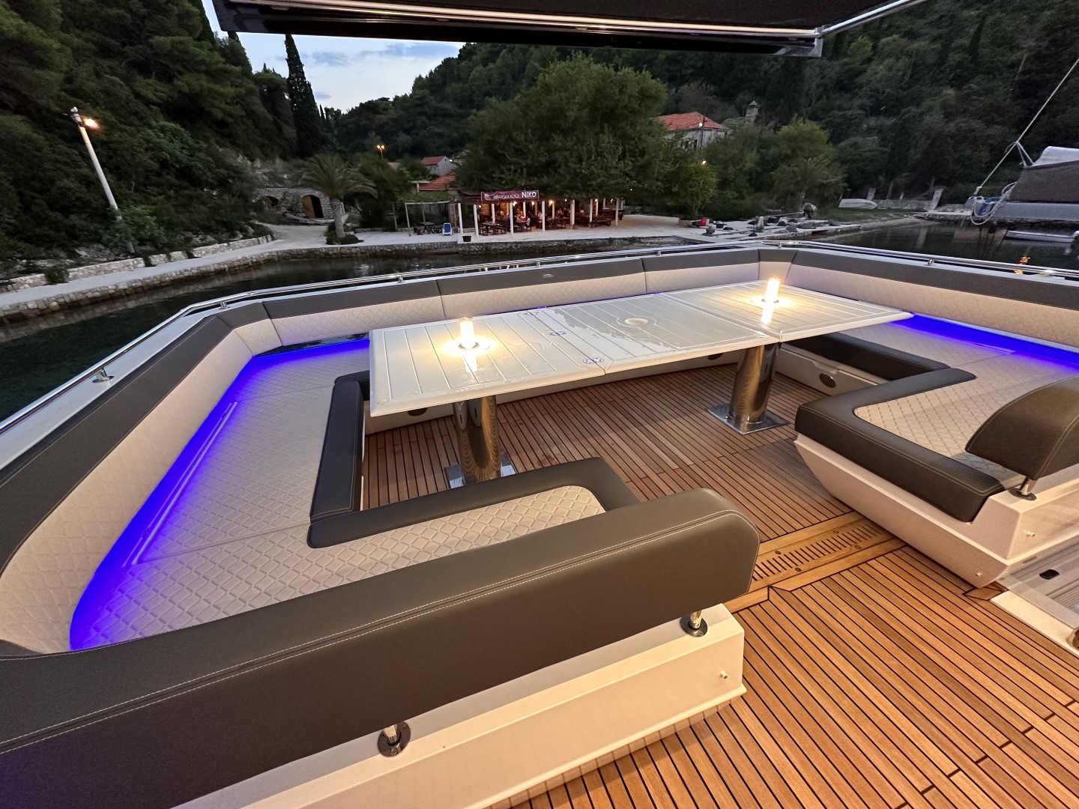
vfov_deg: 85.7
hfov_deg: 102.1
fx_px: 436
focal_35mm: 14
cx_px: 540
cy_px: 404
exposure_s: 1/56
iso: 320
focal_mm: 2.22
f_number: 2.2
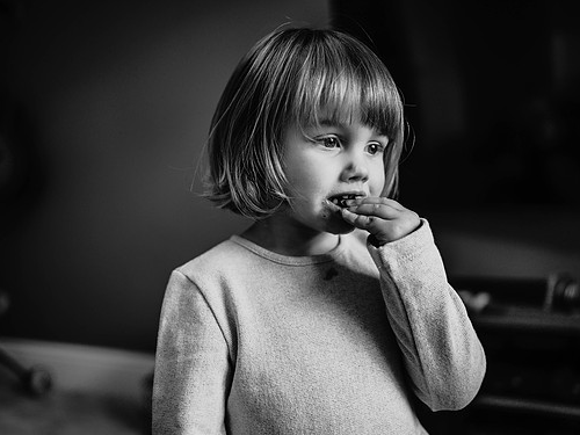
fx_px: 653
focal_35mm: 39
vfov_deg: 36.8
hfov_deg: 47.9
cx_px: 287
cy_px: 213
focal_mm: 35
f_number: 2
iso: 220
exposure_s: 1/160
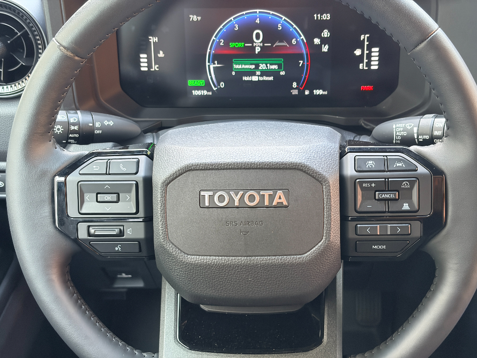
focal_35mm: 52
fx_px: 717
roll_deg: +2.9
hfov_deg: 36.8
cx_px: 238
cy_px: 179
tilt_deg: -31.8
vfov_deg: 28.0
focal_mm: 5.96
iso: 125
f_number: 1.6
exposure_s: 1/60
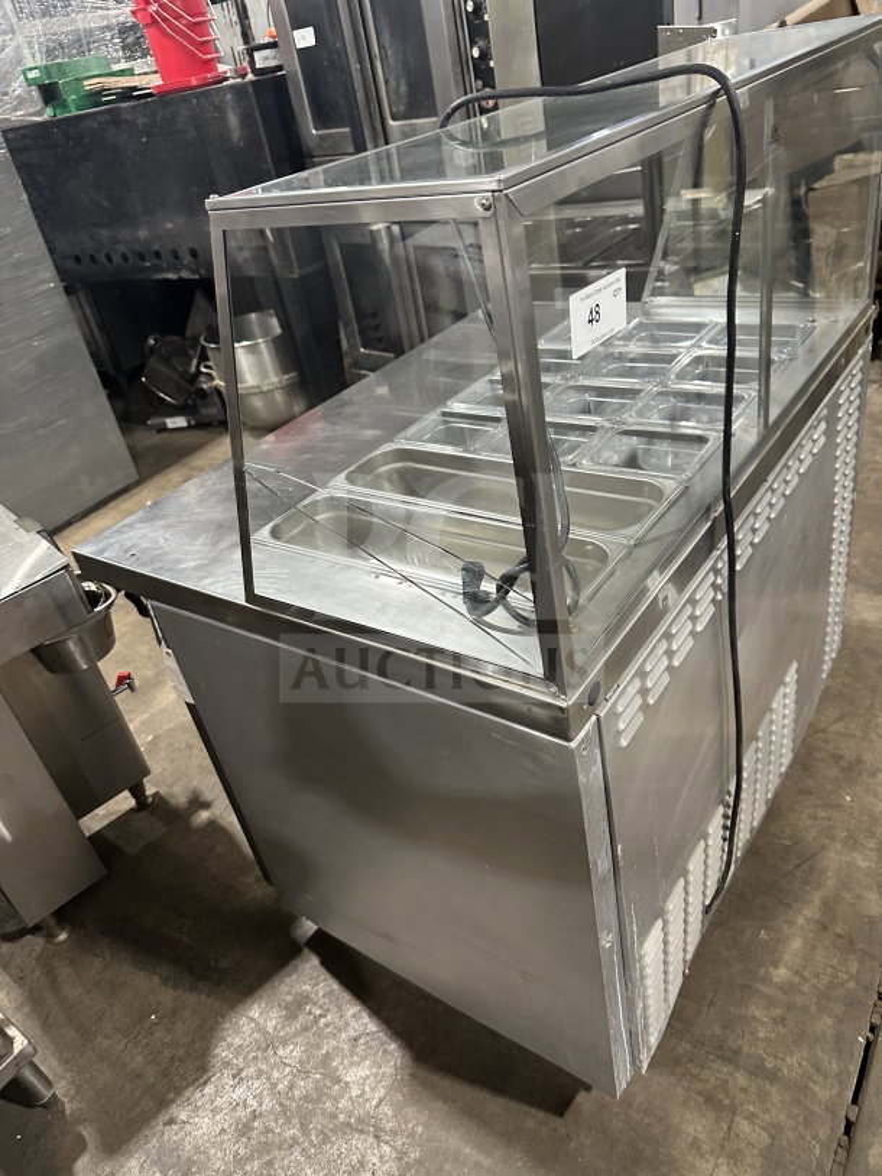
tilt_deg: -27.5
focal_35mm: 24
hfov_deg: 56.8
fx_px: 815
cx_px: 441
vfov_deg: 71.6
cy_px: 588
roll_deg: +9.4
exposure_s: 1/60
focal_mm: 6.86
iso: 400
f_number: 1.78
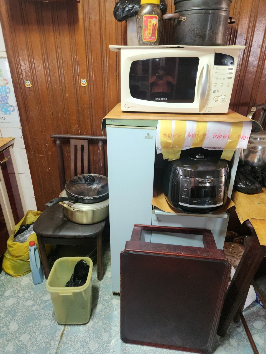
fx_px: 236
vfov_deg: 73.9
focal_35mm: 23
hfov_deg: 58.9
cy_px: 177
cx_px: 133
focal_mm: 5.4
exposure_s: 1/40
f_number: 1.8
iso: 250
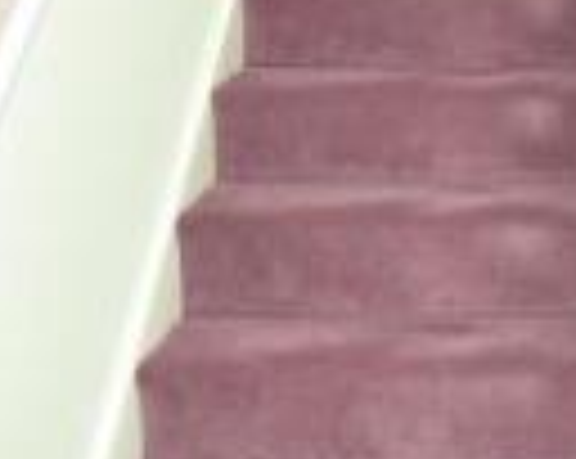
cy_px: -88
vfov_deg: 19.9
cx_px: 666
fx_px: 1226
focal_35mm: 72
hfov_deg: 24.3
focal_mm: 10
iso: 400
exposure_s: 1/60
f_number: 5.6
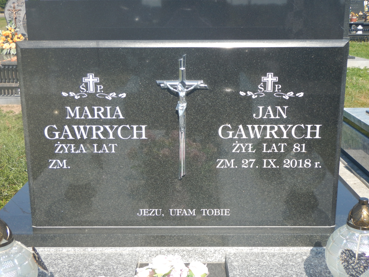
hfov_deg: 39.7
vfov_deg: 30.3
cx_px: 184
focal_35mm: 48
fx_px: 512
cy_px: 138
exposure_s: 1/400
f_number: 4.3
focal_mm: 8.5
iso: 125
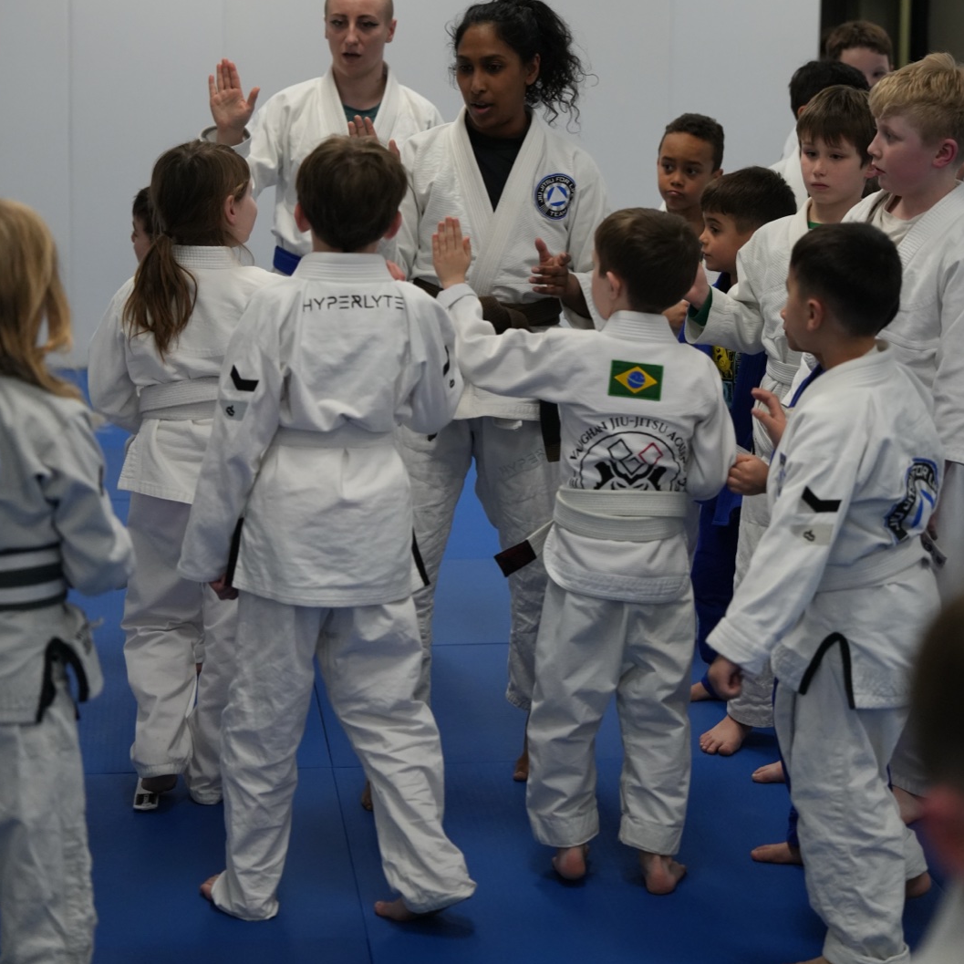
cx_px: 483
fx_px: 2836
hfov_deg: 19.3
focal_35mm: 90
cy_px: 245
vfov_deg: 19.2
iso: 3200
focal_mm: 70
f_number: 2.8
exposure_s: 1/800
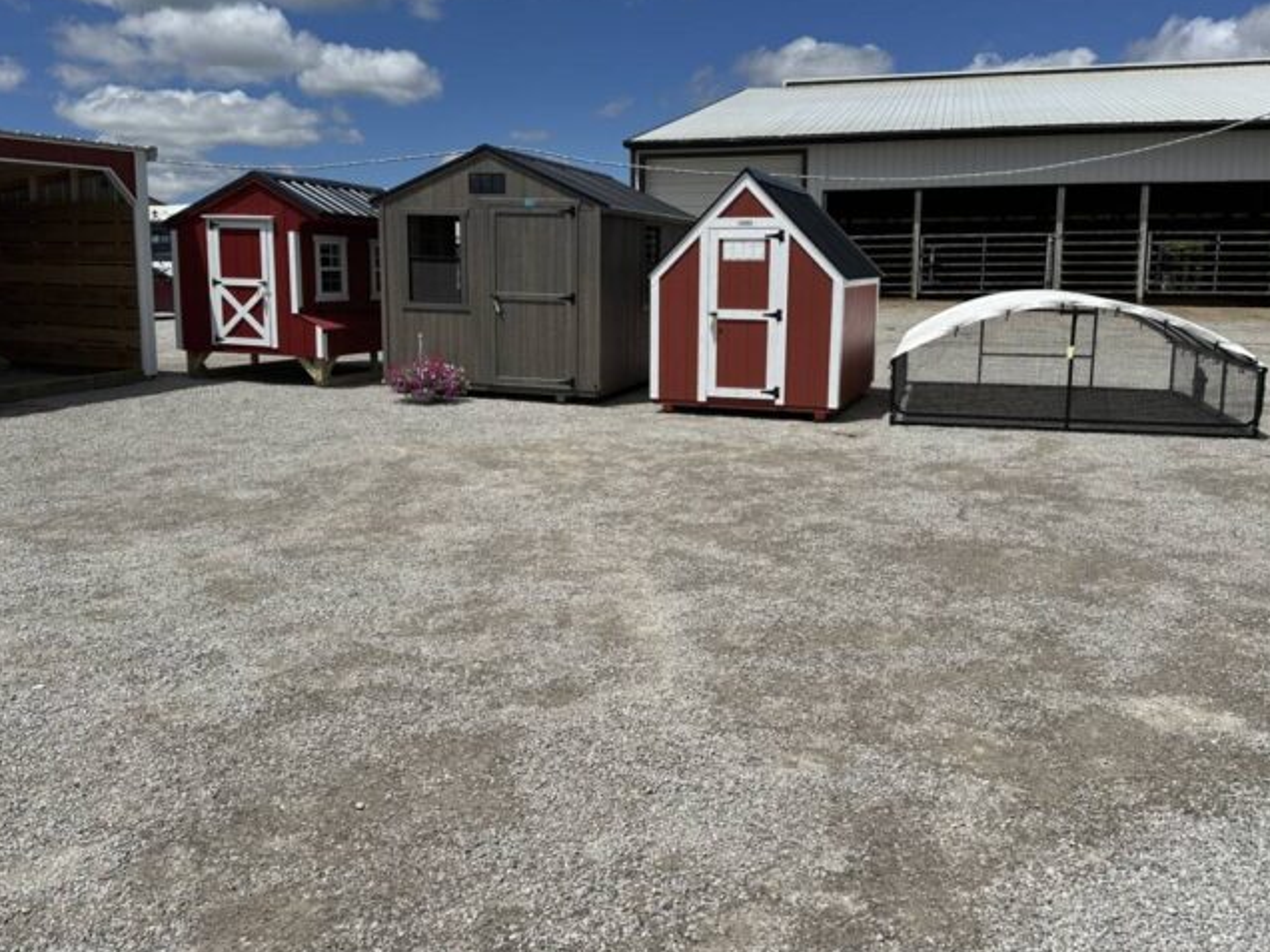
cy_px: 433
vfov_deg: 48.2
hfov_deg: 61.6
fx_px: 1064
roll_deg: -1.7
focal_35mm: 29
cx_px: 653
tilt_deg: -7.8
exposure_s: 1/10753
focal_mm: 6.86
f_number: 1.78
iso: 80
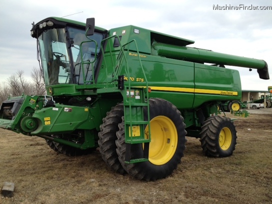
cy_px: 102
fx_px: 275
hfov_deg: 52.6
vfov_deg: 40.7
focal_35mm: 35
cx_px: 136
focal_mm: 4.28
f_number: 2.4
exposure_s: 1/276
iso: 50
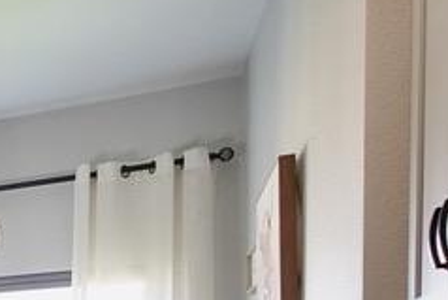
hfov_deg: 18.1
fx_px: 909
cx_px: -463
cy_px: 475
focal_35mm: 73
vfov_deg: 16.7
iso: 1250
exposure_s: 1/160
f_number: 4
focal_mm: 11
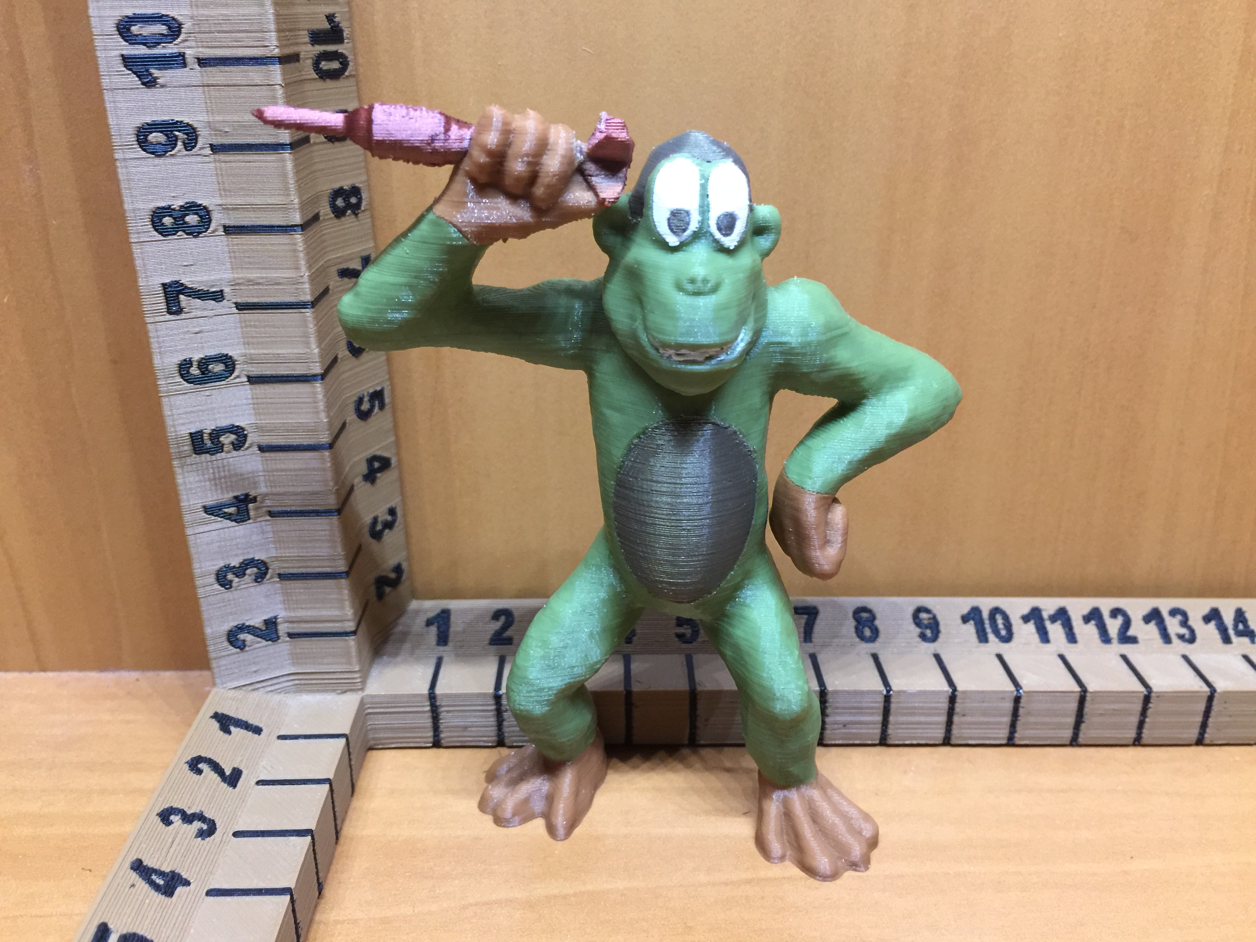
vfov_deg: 48.2
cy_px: 471
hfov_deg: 61.7
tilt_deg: -24.1
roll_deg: -1.0
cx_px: 628
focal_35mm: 29
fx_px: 1052
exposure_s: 1/10
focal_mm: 4.15
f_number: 2.2
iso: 100
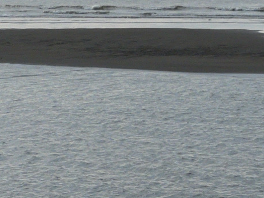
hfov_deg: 7.1
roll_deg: +0.4
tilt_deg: -1.4
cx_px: 349
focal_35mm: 277
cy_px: -26
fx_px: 2114
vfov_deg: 5.4
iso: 20
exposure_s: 1/1597
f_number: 2.2
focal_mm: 7.5
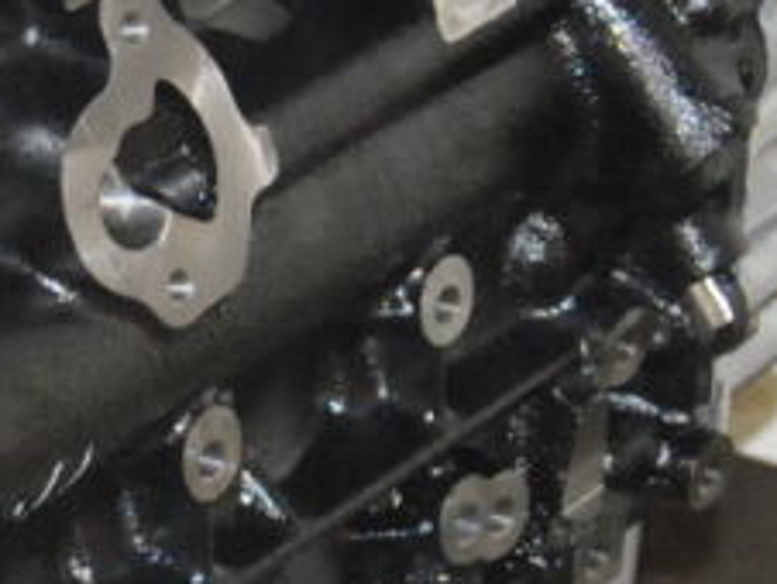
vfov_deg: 6.1
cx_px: -337
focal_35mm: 245
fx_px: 5505
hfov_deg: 7.9
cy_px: 19
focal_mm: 24
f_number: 5
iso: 800
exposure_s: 1/60
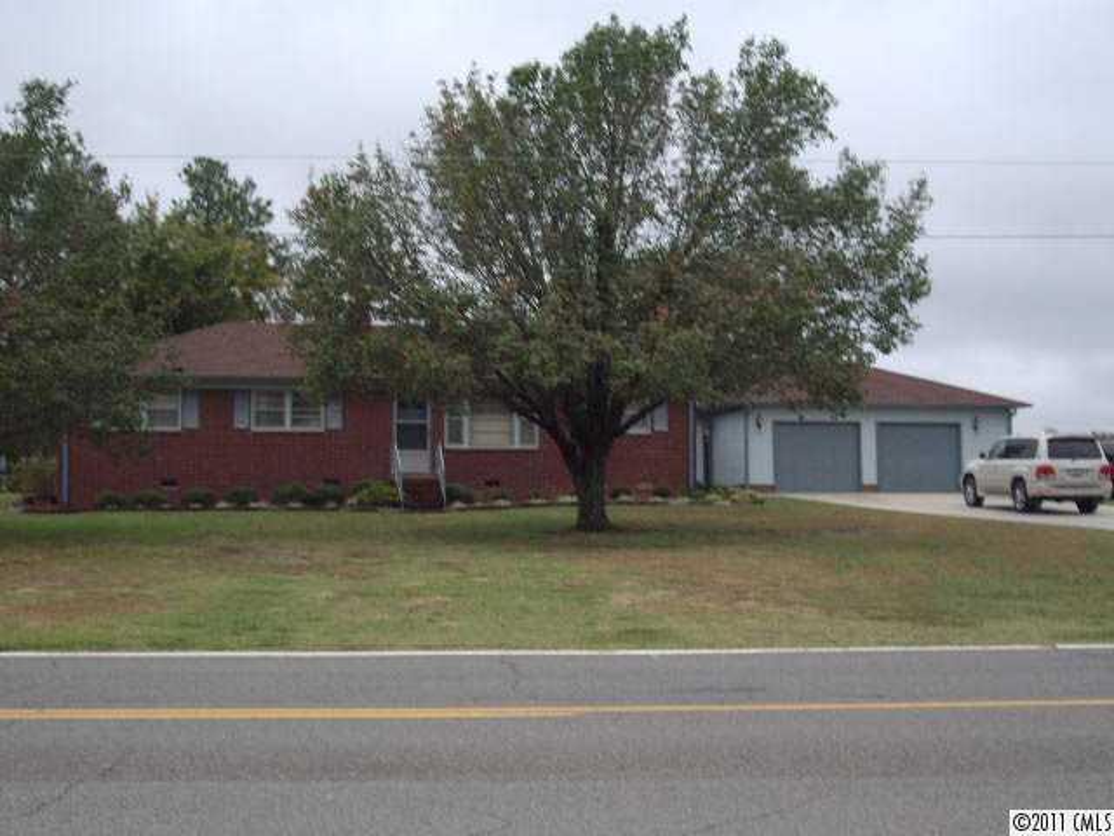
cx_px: 557
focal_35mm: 55
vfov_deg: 26.6
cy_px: 418
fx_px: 1770
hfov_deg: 34.9
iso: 100
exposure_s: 1/250
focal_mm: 9
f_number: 5.2
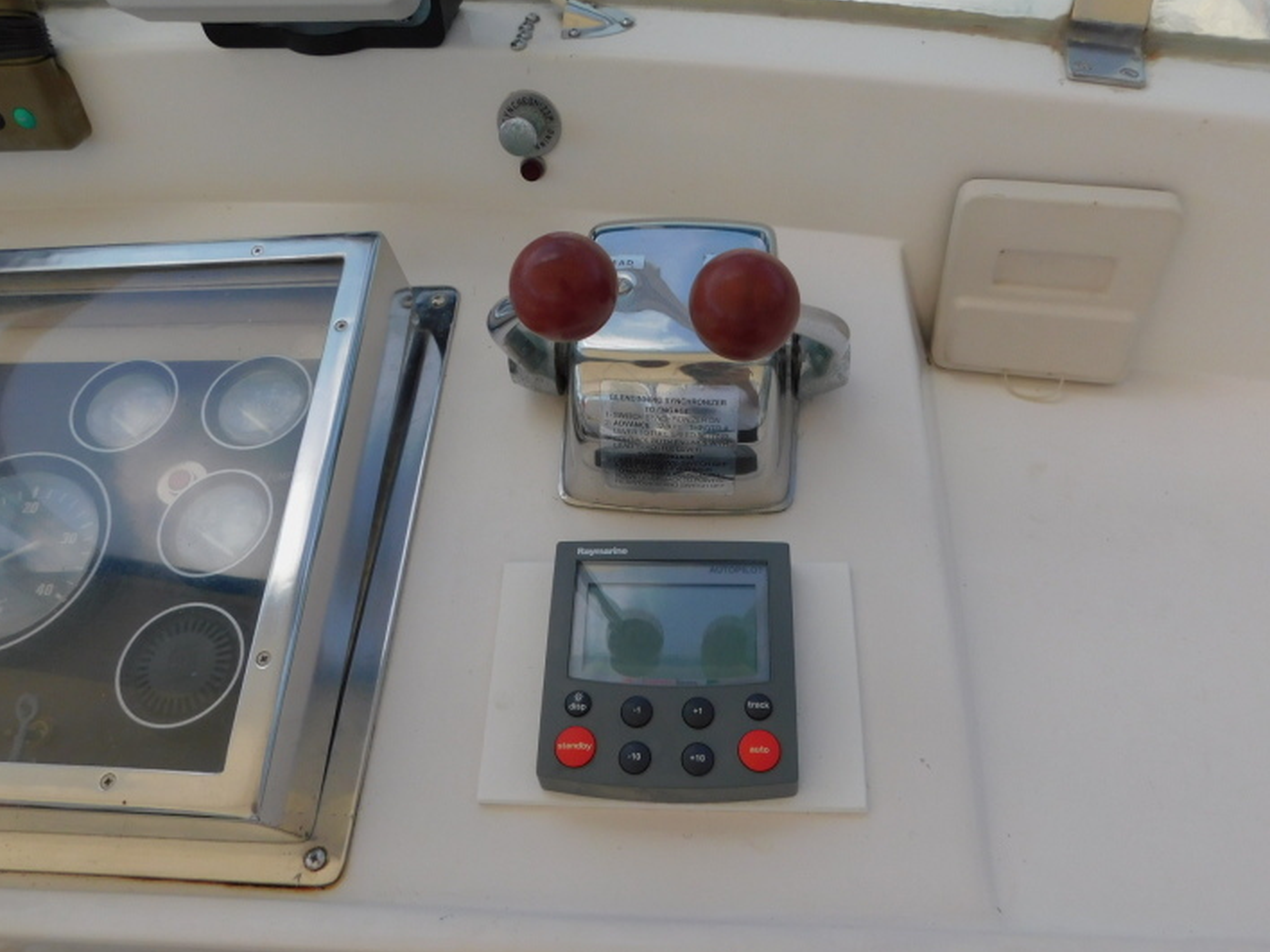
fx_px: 954
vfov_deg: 53.0
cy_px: 497
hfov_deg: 67.3
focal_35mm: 26
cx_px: 639
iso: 125
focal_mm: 4
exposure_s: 1/1000
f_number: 3
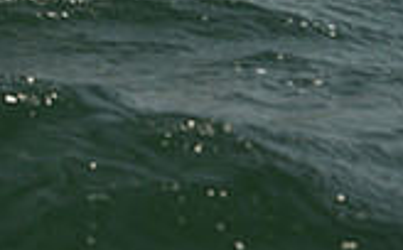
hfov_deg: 8.3
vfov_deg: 5.0
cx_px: 21
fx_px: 2775
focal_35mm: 253
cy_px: -426
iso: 250
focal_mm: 70
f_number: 6.3
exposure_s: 1/640
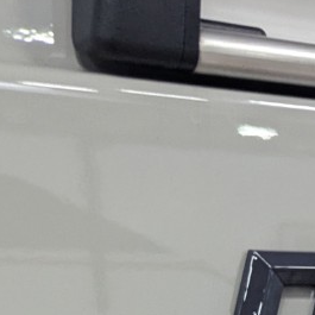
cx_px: 615
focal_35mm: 112
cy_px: 456
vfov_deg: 14.6
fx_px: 1153
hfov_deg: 13.5
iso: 208
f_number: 1.85
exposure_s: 1/120
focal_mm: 6.81
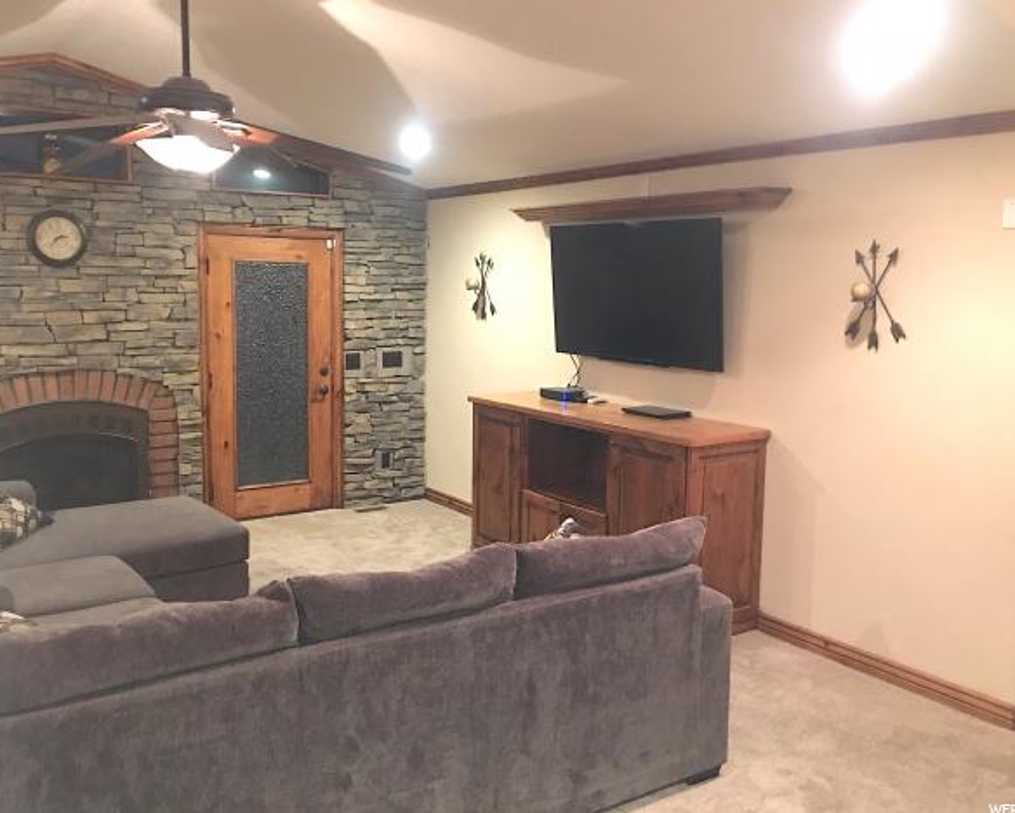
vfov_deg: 47.2
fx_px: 932
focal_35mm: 31
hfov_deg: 57.1
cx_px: 488
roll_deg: -1.5
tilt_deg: -5.6
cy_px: 400
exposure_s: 1/4
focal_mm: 4.15
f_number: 2.2
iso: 80
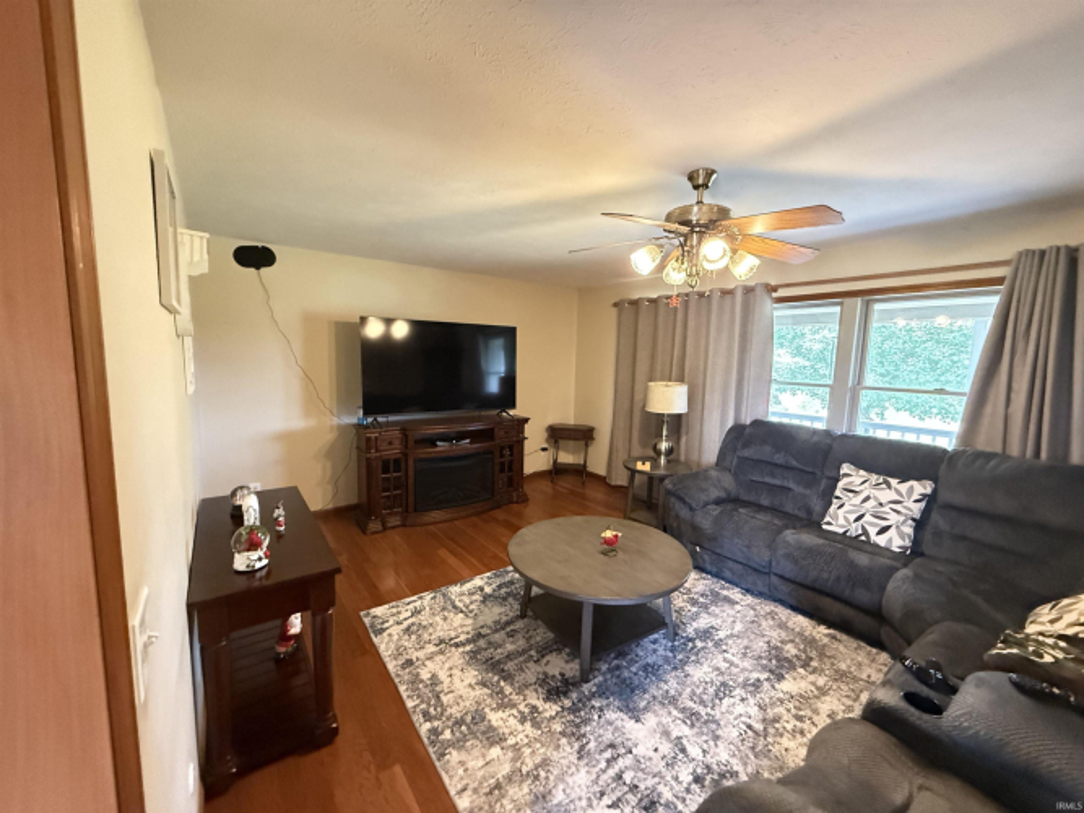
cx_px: 542
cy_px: 406
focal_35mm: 14
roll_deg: -1.3
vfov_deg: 85.7
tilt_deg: -6.9
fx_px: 438
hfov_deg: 102.1
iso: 1000
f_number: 2.2
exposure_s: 1/60
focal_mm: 2.22
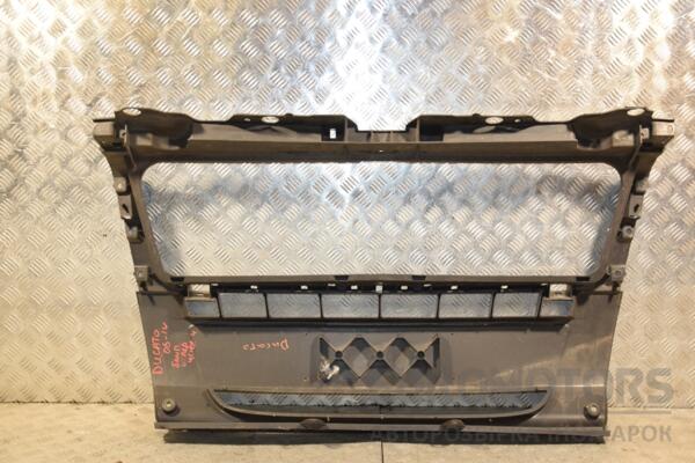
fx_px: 869
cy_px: 232
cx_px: 348
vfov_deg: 29.9
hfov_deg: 43.6
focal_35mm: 45
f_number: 5
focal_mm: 30
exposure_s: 1/160
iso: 800
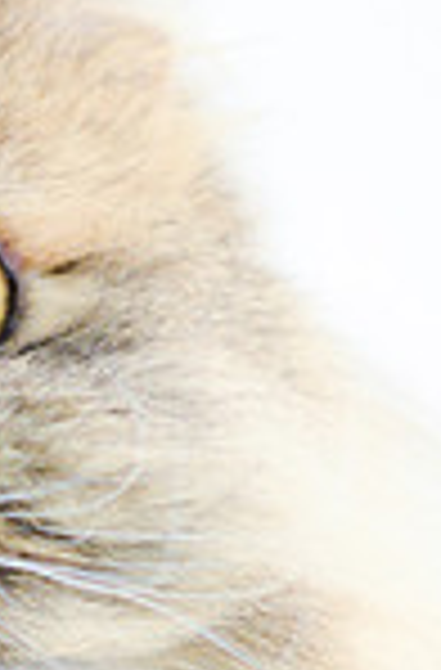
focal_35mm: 227
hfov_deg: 5.9
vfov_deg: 9.0
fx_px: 4210
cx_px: -184
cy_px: 823
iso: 2000
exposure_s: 1/160
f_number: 1.8
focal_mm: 50
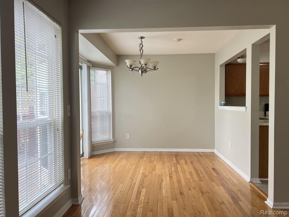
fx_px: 217
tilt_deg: -2.7
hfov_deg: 67.3
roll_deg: -0.2
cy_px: 108
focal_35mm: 26
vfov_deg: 53.1
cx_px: 144
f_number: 1.5
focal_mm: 5.7
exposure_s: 1/121
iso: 80
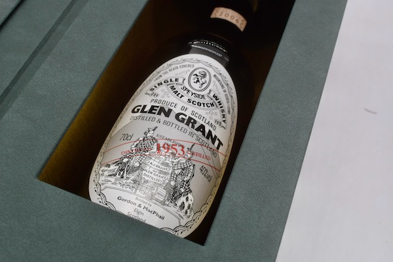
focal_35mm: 49
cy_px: 131
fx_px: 535
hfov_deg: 40.3
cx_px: 196
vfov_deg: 27.5
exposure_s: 1/125
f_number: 5.6
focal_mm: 18.5
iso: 160
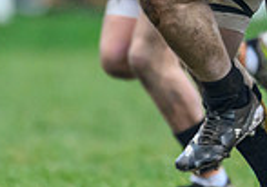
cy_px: -25
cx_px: 303
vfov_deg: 0.5
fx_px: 20893
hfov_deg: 0.7
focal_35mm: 2773
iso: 3200
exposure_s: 1/1250
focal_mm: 560
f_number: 4
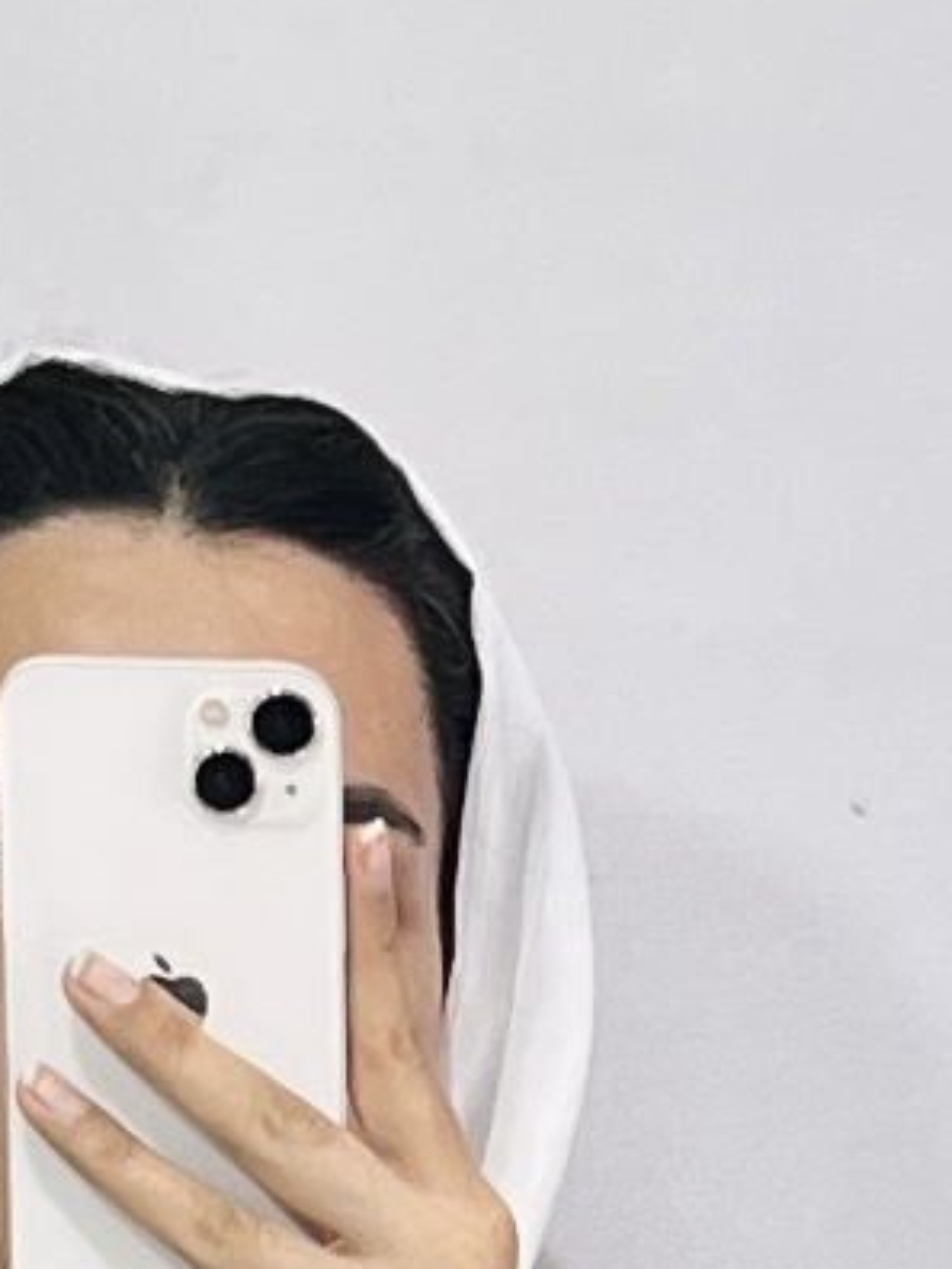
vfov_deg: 9.5
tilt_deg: -9.5
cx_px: 630
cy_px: 3616
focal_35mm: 170
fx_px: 6234
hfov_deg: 8.7
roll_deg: +1.9
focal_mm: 5.1
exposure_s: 1/100
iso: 100
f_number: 1.6
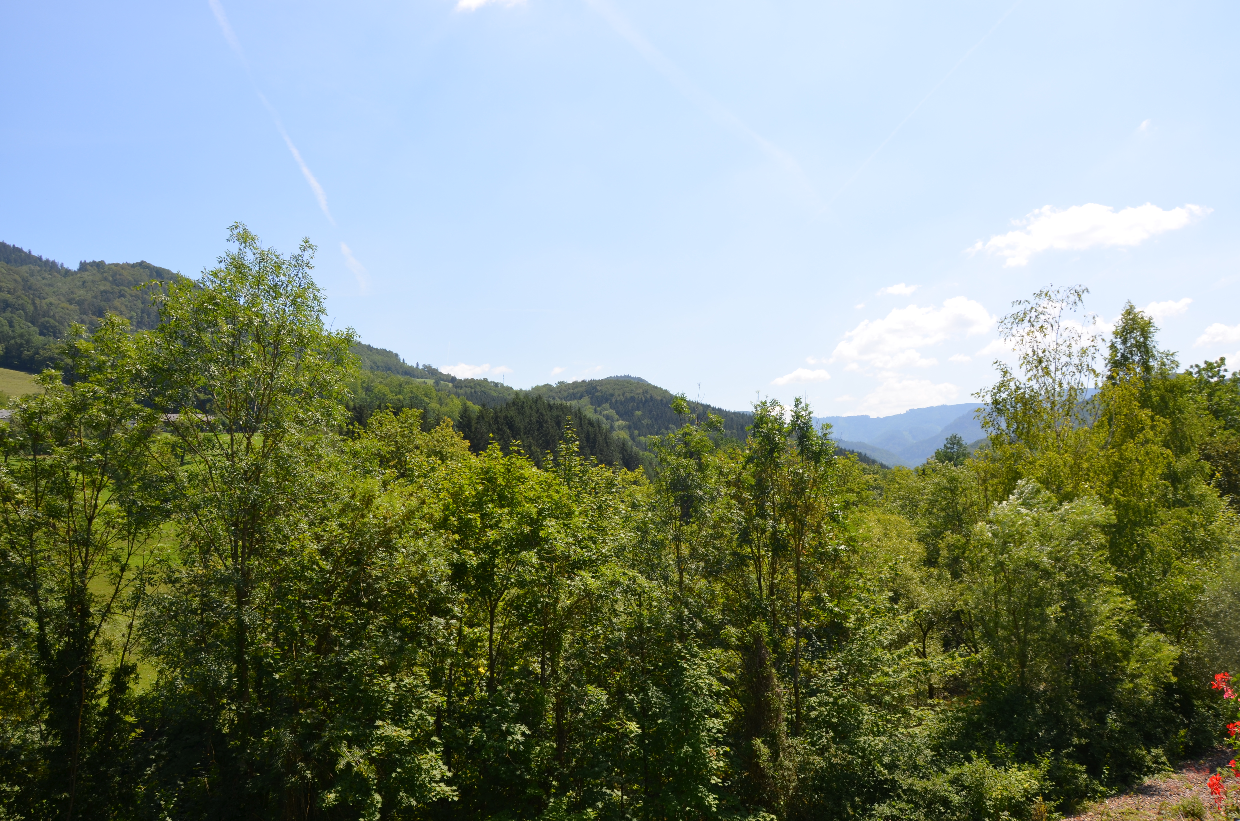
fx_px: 928
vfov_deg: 47.7
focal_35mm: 27
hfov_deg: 67.5
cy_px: 410
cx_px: 620
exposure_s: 1/200
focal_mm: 18
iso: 100
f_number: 8
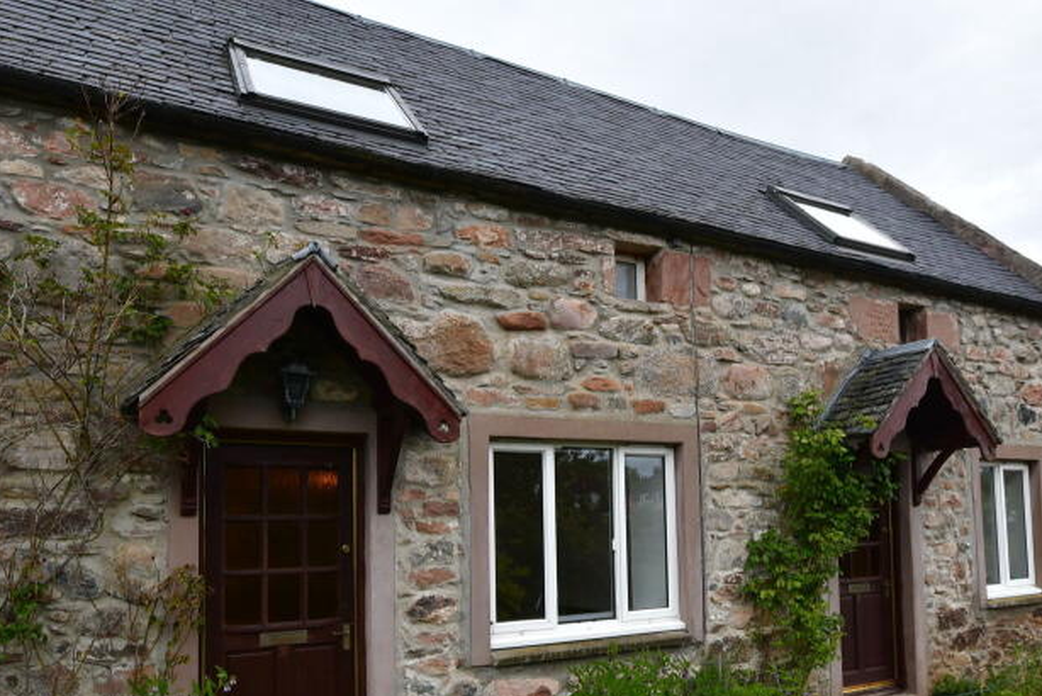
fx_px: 724
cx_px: 580
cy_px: 485
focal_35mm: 25
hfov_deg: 71.2
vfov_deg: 50.1
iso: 360
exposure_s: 1/250
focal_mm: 10
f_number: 10
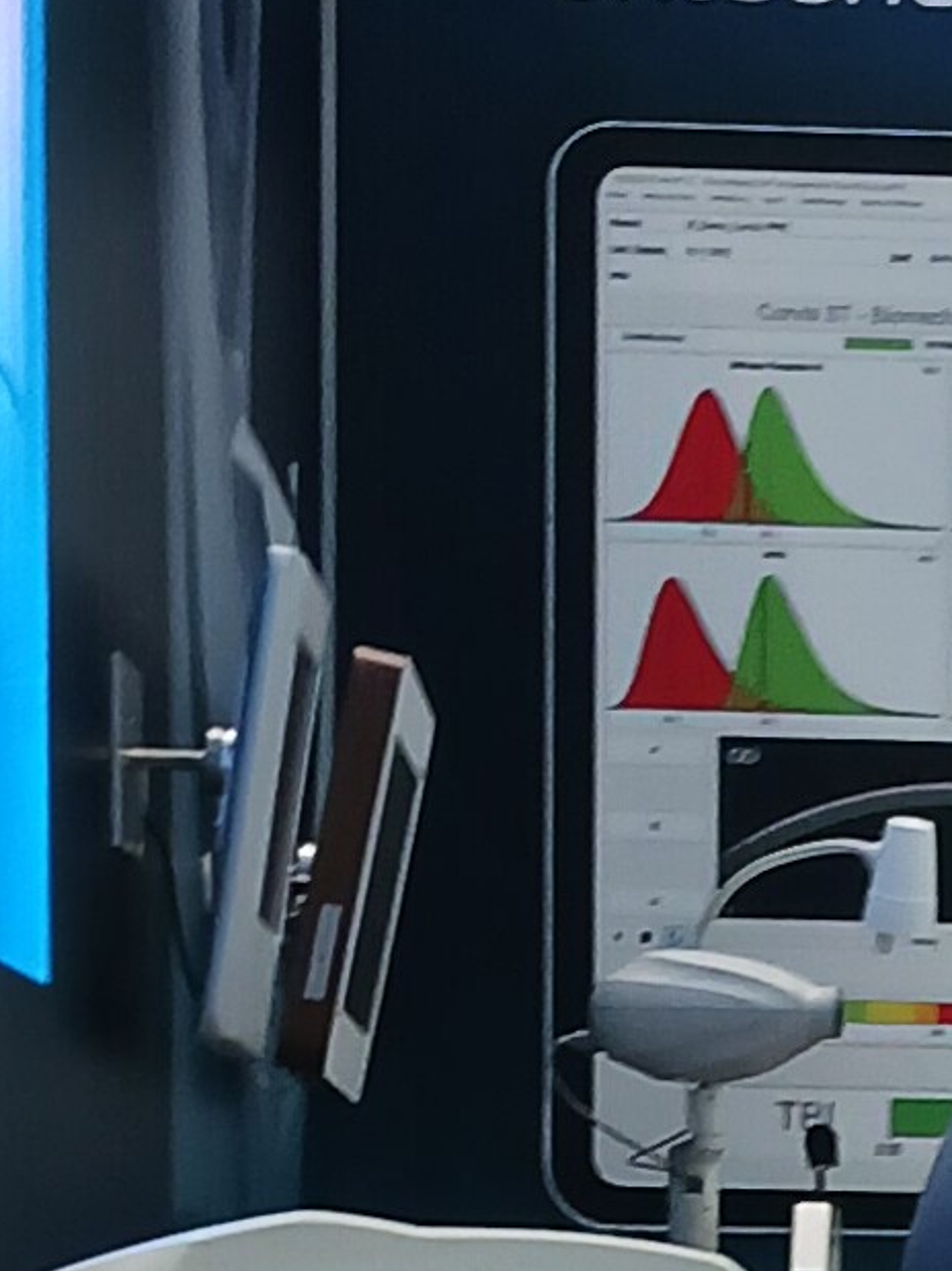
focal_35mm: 178
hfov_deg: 8.3
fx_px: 6529
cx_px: 1128
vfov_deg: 10.9
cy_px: 1632
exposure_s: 1/50
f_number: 1.8
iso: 100
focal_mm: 4
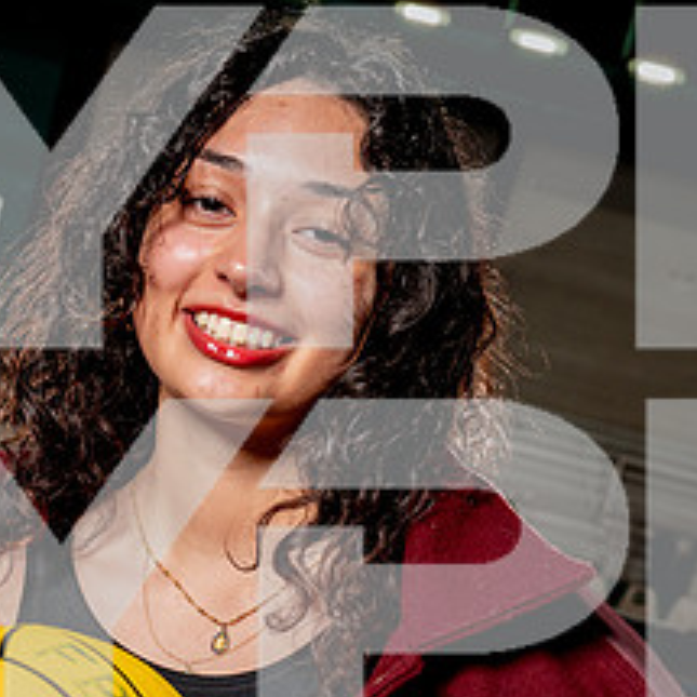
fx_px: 2346
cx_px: 195
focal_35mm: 103
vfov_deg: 16.7
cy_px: 572
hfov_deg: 16.8
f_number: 7.1
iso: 400
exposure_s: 1/250
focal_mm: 45
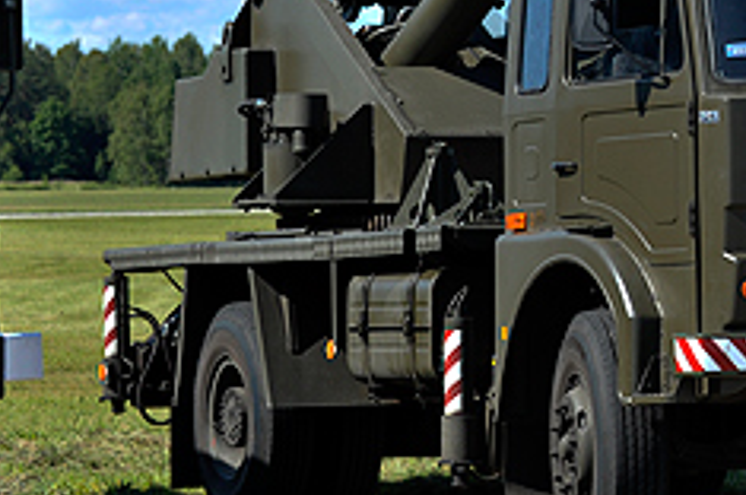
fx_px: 5029
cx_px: 889
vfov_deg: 5.6
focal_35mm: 243
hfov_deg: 8.4
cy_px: 103
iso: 320
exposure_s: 1/800
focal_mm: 95
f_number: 5.6
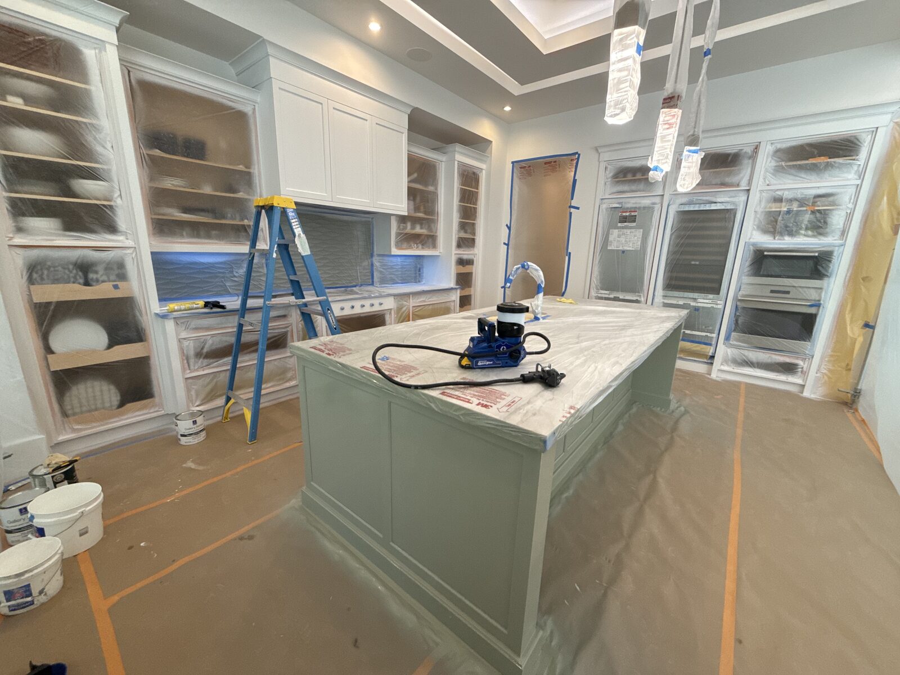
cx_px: 450
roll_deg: -1.9
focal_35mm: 14
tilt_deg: -12.7
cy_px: 338
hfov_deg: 102.1
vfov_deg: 85.7
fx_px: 364
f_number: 2.2
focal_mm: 2.22
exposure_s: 1/120
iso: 320
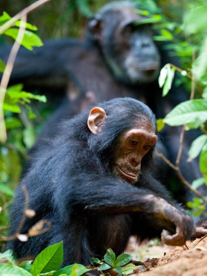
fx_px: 1506
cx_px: 129
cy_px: 138
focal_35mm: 189
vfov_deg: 10.5
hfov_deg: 7.9
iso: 640
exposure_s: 1/640
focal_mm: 130
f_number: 2.8
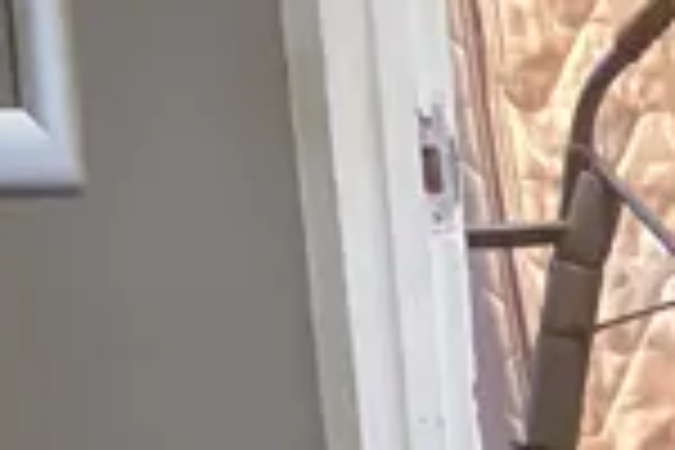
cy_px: 2088
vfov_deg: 5.5
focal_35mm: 199
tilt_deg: -27.4
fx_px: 3731
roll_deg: -4.1
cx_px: 1458
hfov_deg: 9.5
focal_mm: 3.99
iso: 160
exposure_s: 1/50
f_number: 1.8
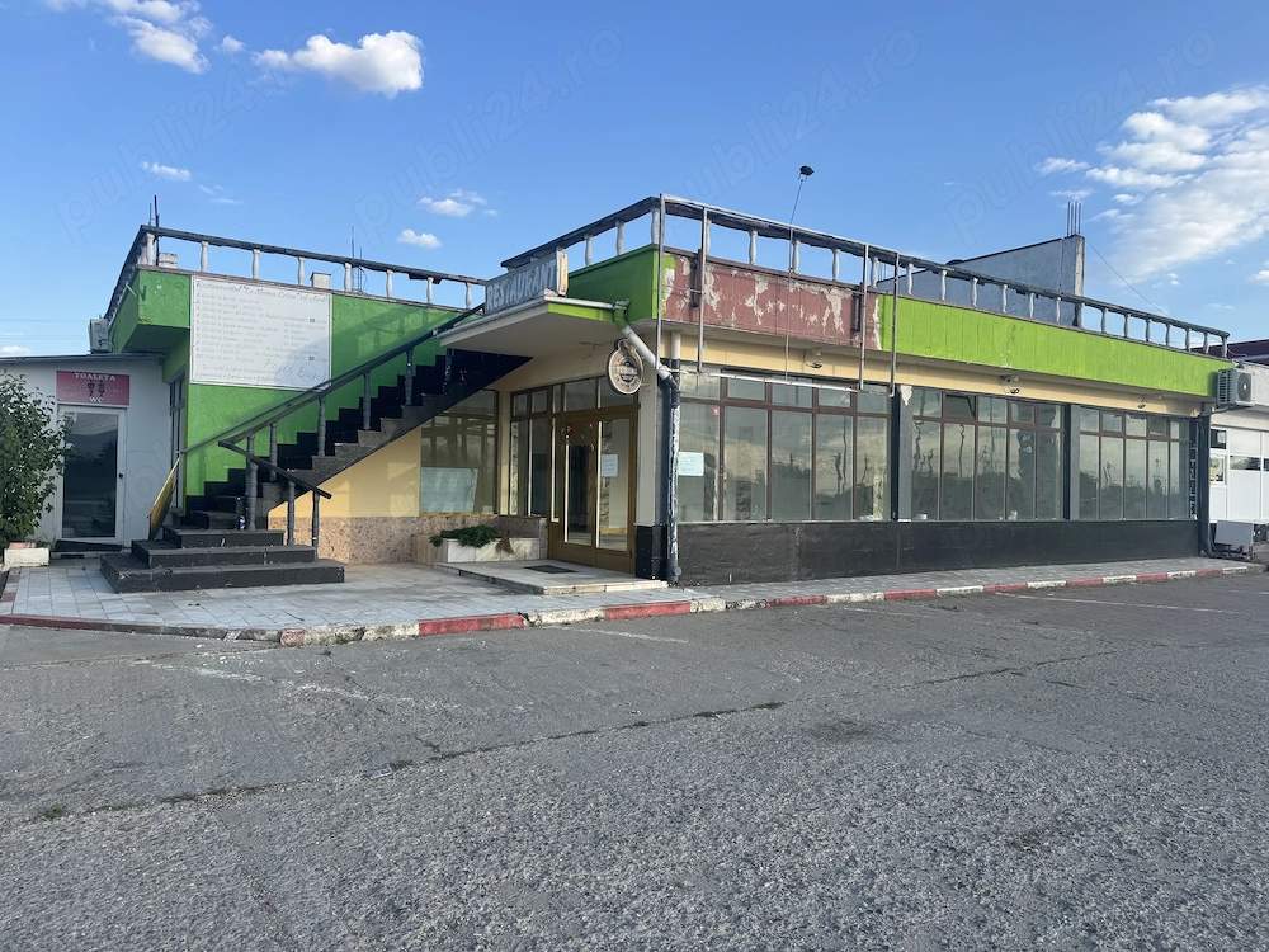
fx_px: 880
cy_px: 476
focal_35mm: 24
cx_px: 634
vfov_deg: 56.8
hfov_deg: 71.6
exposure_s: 1/1923
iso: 80
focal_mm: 6.76
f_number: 1.78
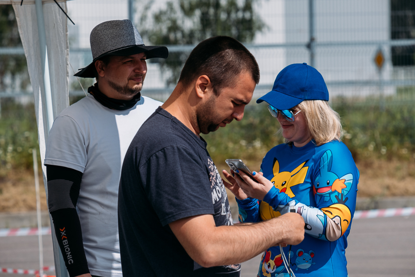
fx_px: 2985
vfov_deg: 5.3
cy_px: 138
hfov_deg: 8.0
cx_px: 208
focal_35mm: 259
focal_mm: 172.4
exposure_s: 1/500
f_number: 8
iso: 160
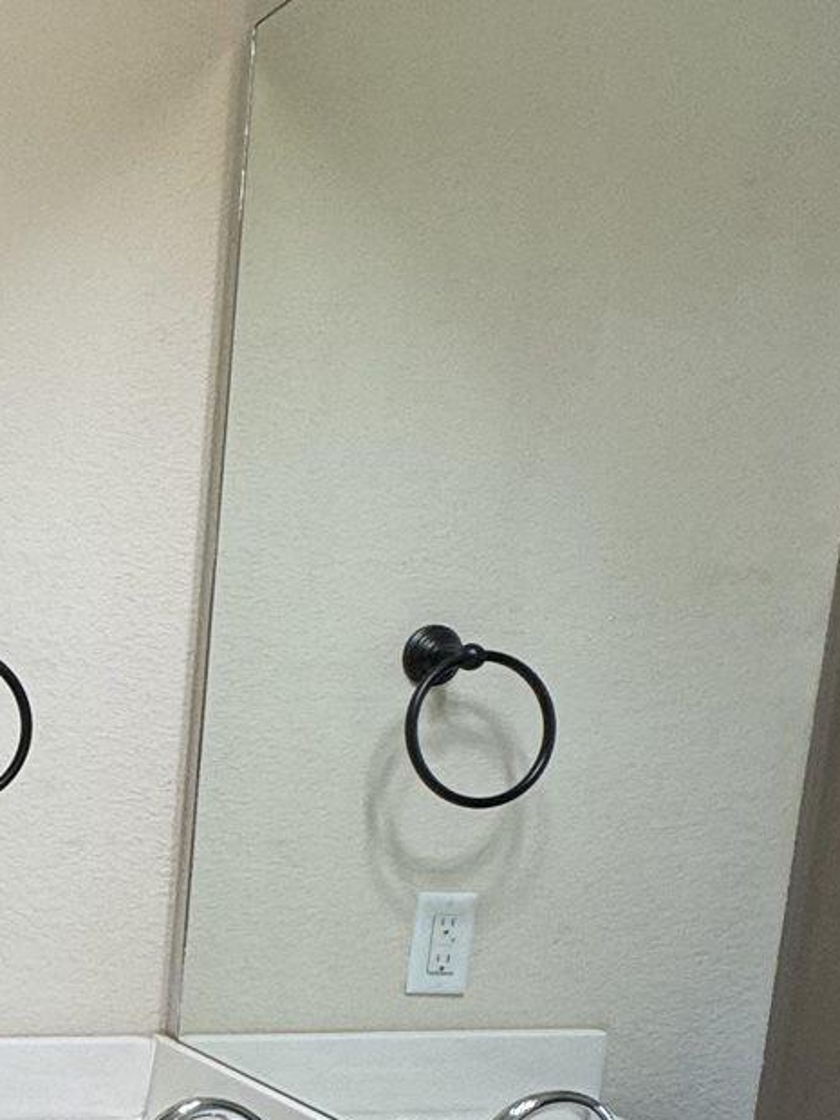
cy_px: 954
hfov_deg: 22.8
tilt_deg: -10.1
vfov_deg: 35.2
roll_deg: +0.0
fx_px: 1682
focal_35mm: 52
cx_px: -423
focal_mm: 2.22
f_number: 2.2
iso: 100
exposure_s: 1/120
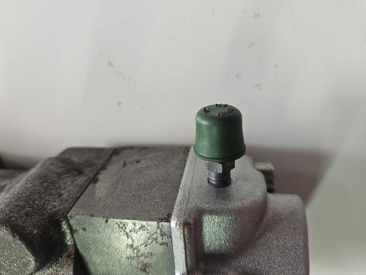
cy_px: 138
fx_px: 243
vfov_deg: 58.9
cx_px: 183
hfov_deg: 73.9
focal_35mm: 23
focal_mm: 5.4
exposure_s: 1/142
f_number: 1.8
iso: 200
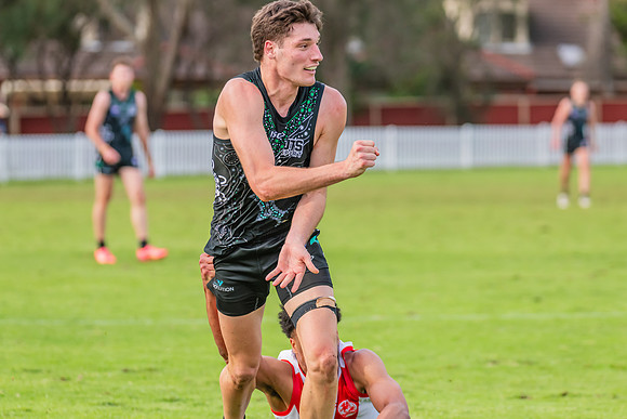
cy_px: 210
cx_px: 314
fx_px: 4212
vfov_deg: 5.7
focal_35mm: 242
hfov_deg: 8.5
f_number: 5
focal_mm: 220
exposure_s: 1/1600
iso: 800
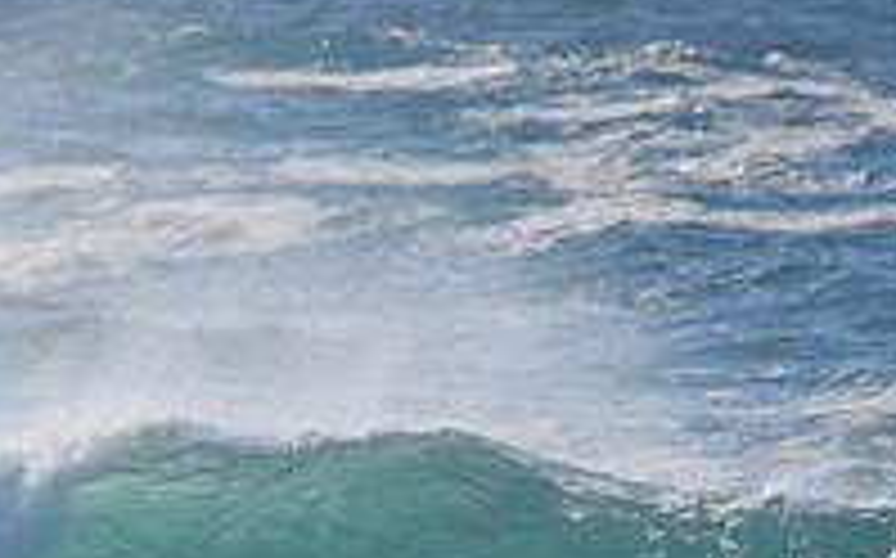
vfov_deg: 0.6
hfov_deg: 0.9
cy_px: 839
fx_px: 54432
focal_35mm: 2231
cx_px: 212
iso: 320
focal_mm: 500
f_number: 5.6
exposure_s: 1/2000
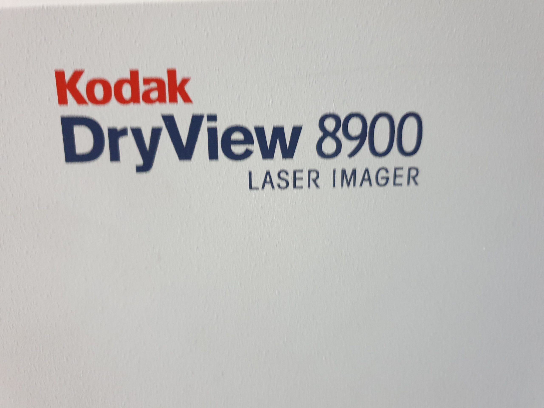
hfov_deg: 67.3
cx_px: 272
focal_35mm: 26
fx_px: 409
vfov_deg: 53.1
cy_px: 204
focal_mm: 4.3
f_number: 1.5
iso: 250
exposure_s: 1/25
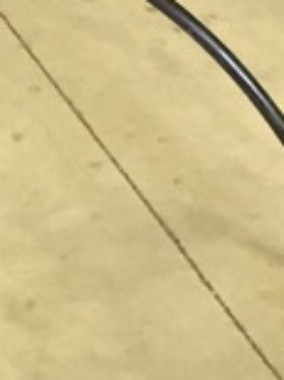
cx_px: -499
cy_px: -321
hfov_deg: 7.0
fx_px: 2117
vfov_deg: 9.7
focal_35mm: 193
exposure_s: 1/30
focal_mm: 4.15
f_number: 2.2
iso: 200
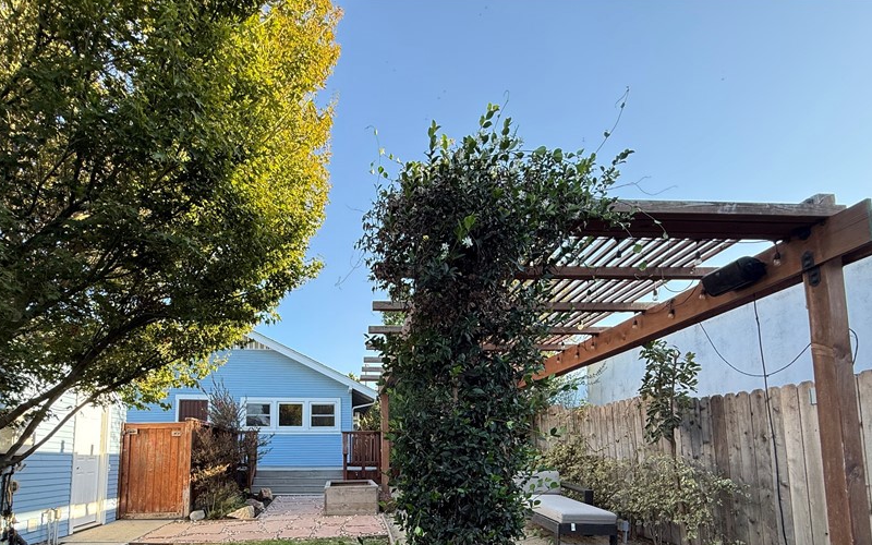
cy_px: 414
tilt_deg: +6.6
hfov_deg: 87.4
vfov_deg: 58.7
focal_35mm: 19
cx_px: 371
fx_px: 452
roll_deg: +0.3
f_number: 2.2
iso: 64
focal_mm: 2.22
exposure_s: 1/241
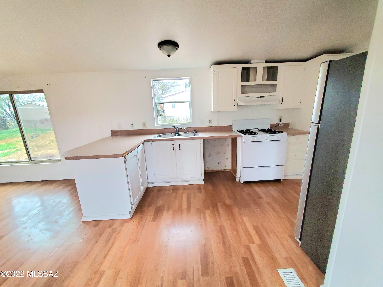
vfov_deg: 89.9
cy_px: 144
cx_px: 192
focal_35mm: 13
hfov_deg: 106.2
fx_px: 144
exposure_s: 1/40
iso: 400
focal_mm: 1.8
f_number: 2.2
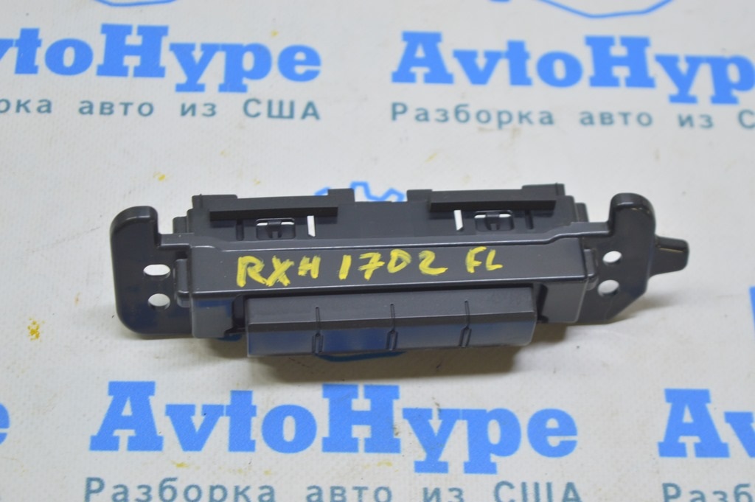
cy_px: 251
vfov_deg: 17.5
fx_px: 1634
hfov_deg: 26.0
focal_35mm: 78
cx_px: 378
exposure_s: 1/20
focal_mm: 52
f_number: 5.6
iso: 400
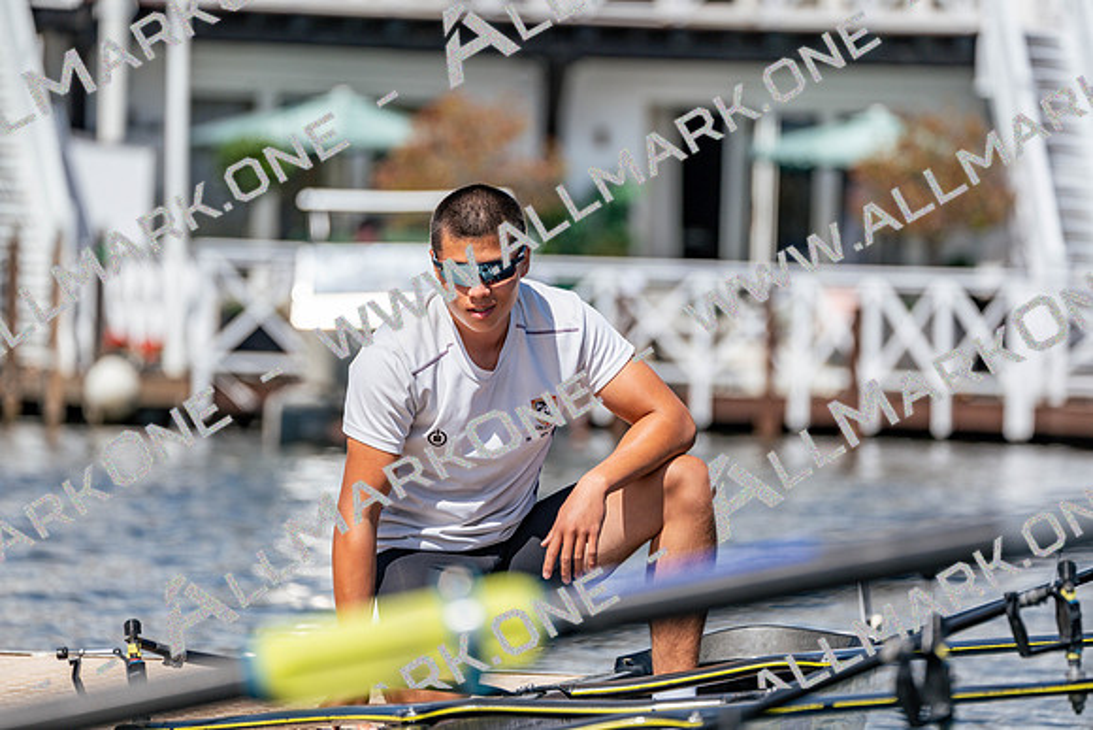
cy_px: 365
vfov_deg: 4.6
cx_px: 546
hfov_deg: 6.9
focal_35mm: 297
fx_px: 9019
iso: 125
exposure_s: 1/1600
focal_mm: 297
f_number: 5.6
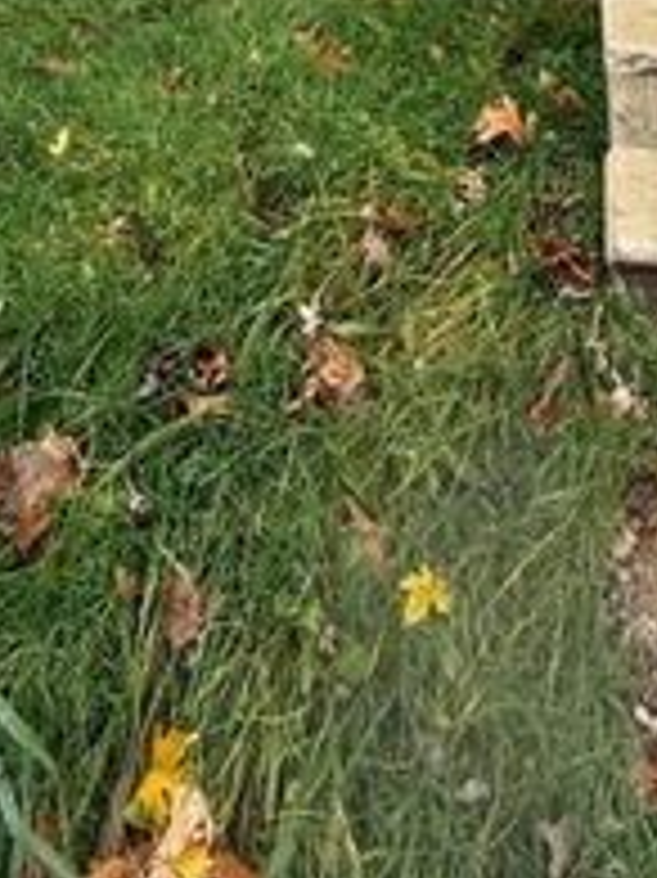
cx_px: 495
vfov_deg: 25.0
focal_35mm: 48
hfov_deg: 29.7
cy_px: -565
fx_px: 1216
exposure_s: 1/176
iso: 50
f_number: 2.2
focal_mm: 2.22
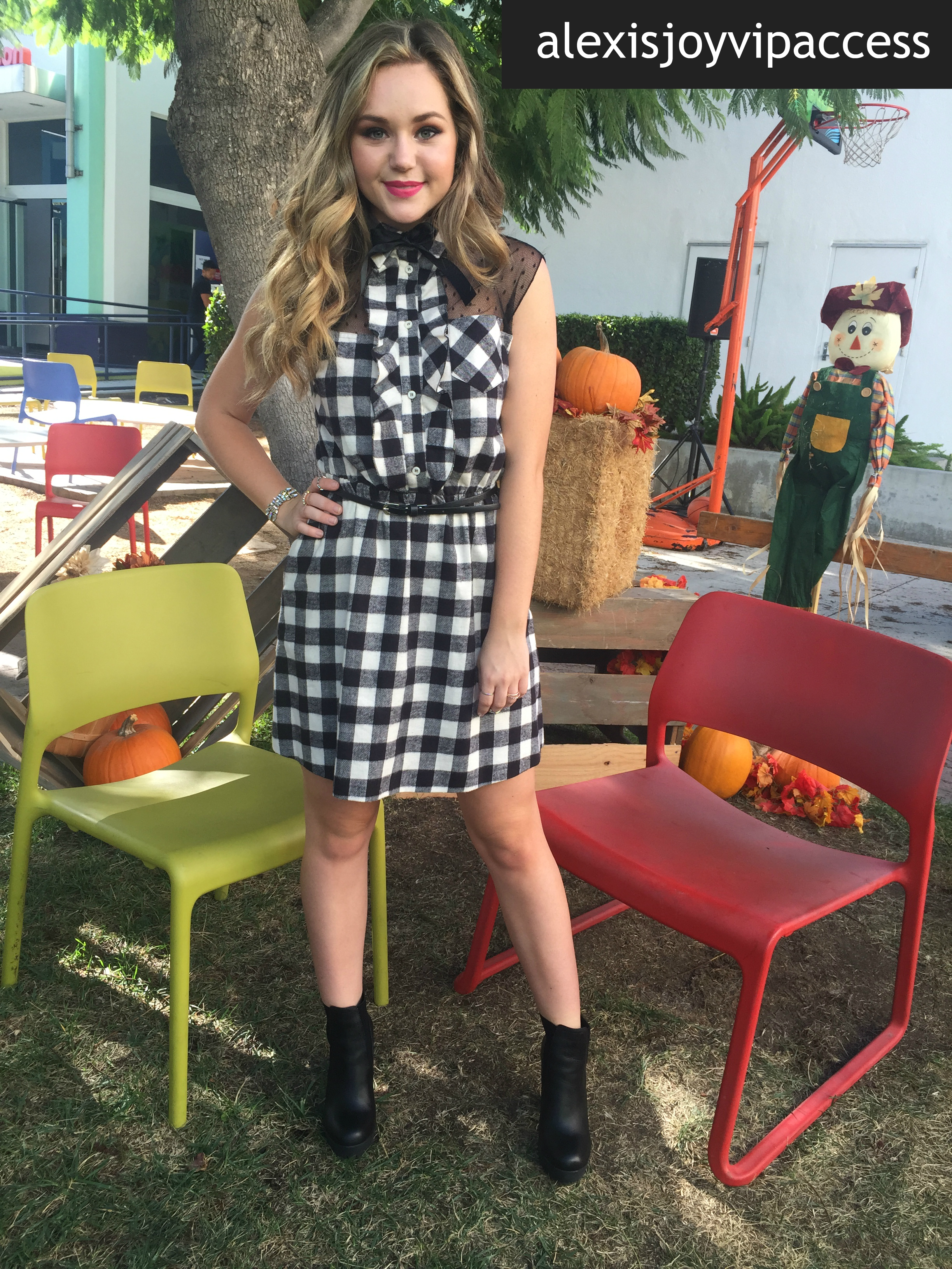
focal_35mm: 29
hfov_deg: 48.2
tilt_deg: -14.1
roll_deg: -5.7
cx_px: 476
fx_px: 1063
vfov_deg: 61.7
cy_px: 634
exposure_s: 1/186
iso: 32
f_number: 2.2
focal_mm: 4.15
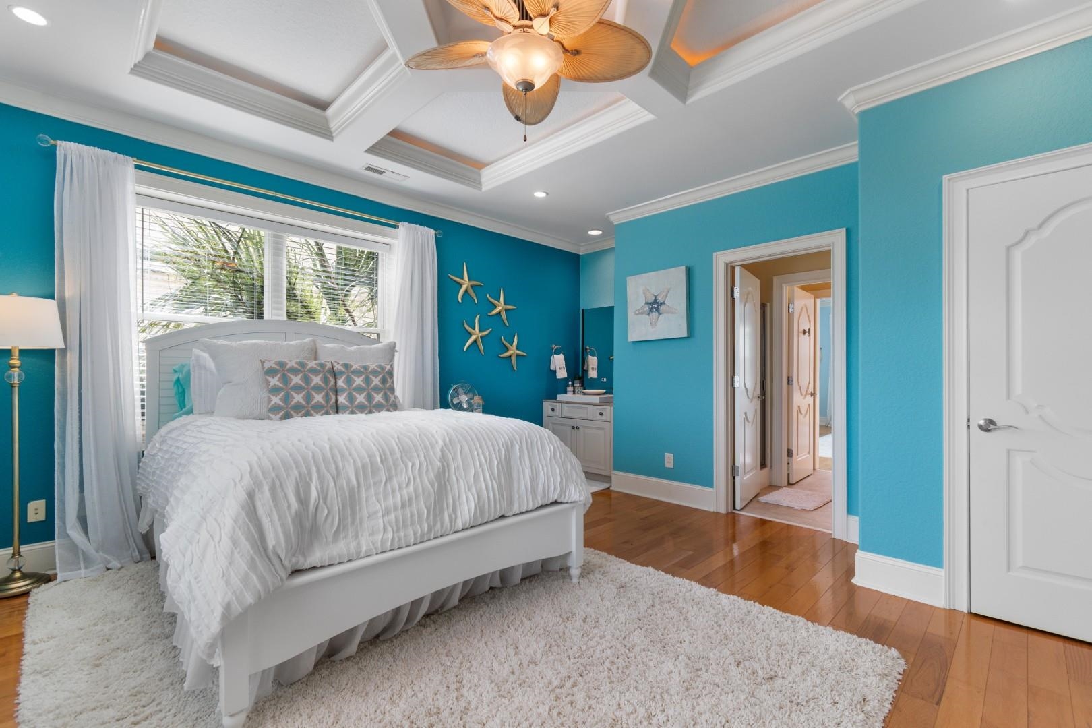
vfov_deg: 77.3
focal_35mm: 15
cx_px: 546
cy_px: 364
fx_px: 455
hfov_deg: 100.4
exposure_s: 1/30
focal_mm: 10
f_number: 4.5
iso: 100
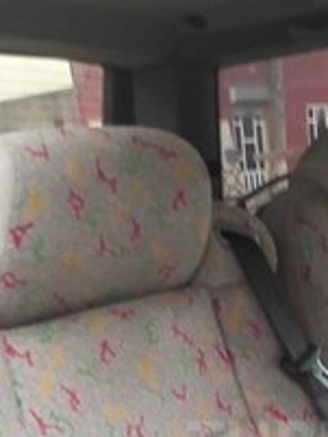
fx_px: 871
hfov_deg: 20.4
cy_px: 446
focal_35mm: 69
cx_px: 354
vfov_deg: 26.5
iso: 250
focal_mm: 3.7
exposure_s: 1/17
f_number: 1.9
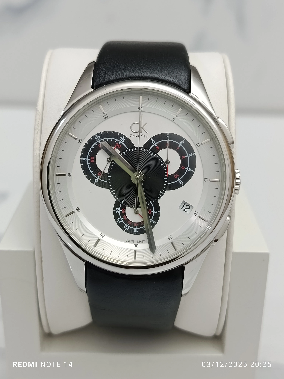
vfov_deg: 39.7
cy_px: 190
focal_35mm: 48
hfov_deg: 30.3
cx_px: 142
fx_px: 525
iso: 360
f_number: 1.7
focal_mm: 5.24
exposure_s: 1/100
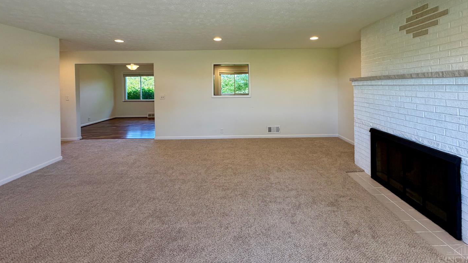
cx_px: 243
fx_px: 199
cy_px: 87
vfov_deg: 65.2
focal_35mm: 16
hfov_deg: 99.3
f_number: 2.2
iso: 125
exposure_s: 1/120
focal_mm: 2.22
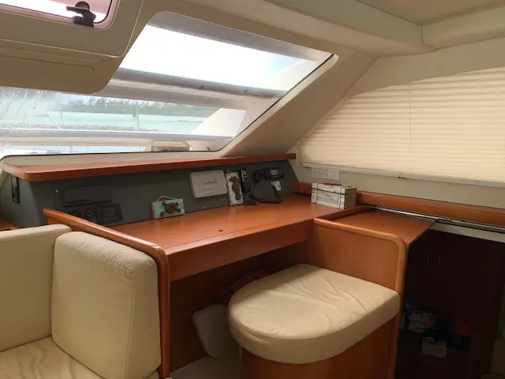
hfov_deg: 67.3
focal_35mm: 26
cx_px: 252
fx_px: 379
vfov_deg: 53.1
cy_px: 190
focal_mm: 4.25
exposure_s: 1/122
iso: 32
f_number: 1.8
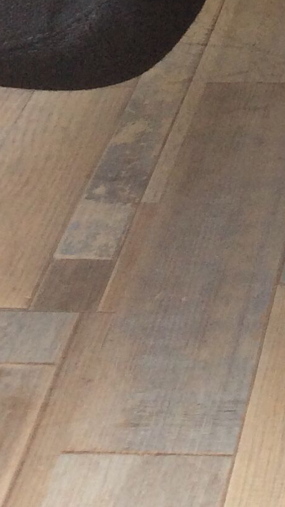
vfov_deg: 18.0
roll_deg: -0.1
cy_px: -176
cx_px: 525
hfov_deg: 10.3
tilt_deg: -21.4
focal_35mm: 110
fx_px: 1478
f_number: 2.4
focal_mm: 3.3
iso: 50
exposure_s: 1/25
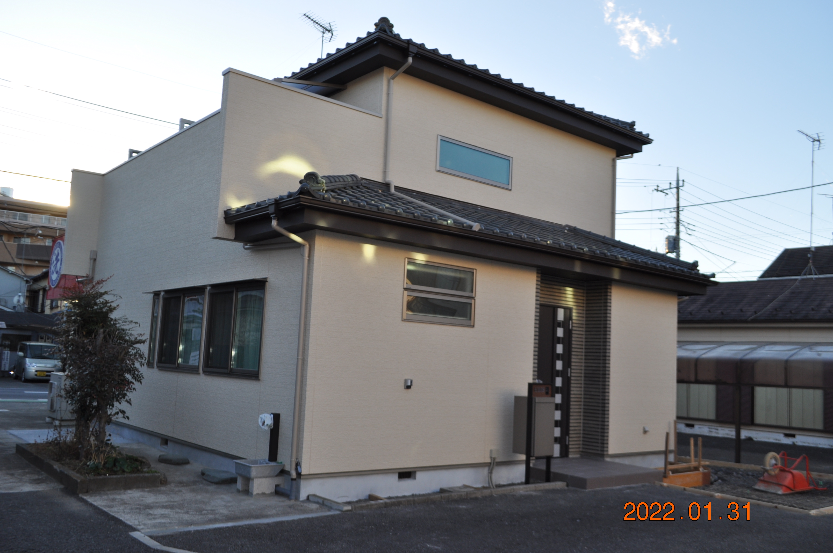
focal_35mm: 33
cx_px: 416
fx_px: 763
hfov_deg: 57.3
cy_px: 276
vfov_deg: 39.9
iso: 200
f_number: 8
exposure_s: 1/200
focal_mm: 22
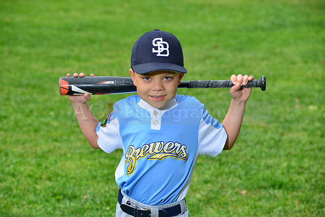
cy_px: 108
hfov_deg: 12.8
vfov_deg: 8.6
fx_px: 1445
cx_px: 162
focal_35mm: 160
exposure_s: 1/200
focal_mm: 160
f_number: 10
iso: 160
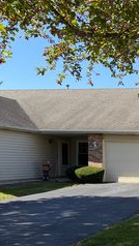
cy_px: 174
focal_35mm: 55
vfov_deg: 37.2
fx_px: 360
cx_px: 222
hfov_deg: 18.7
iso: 80
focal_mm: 6.76
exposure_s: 1/1949
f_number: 1.78
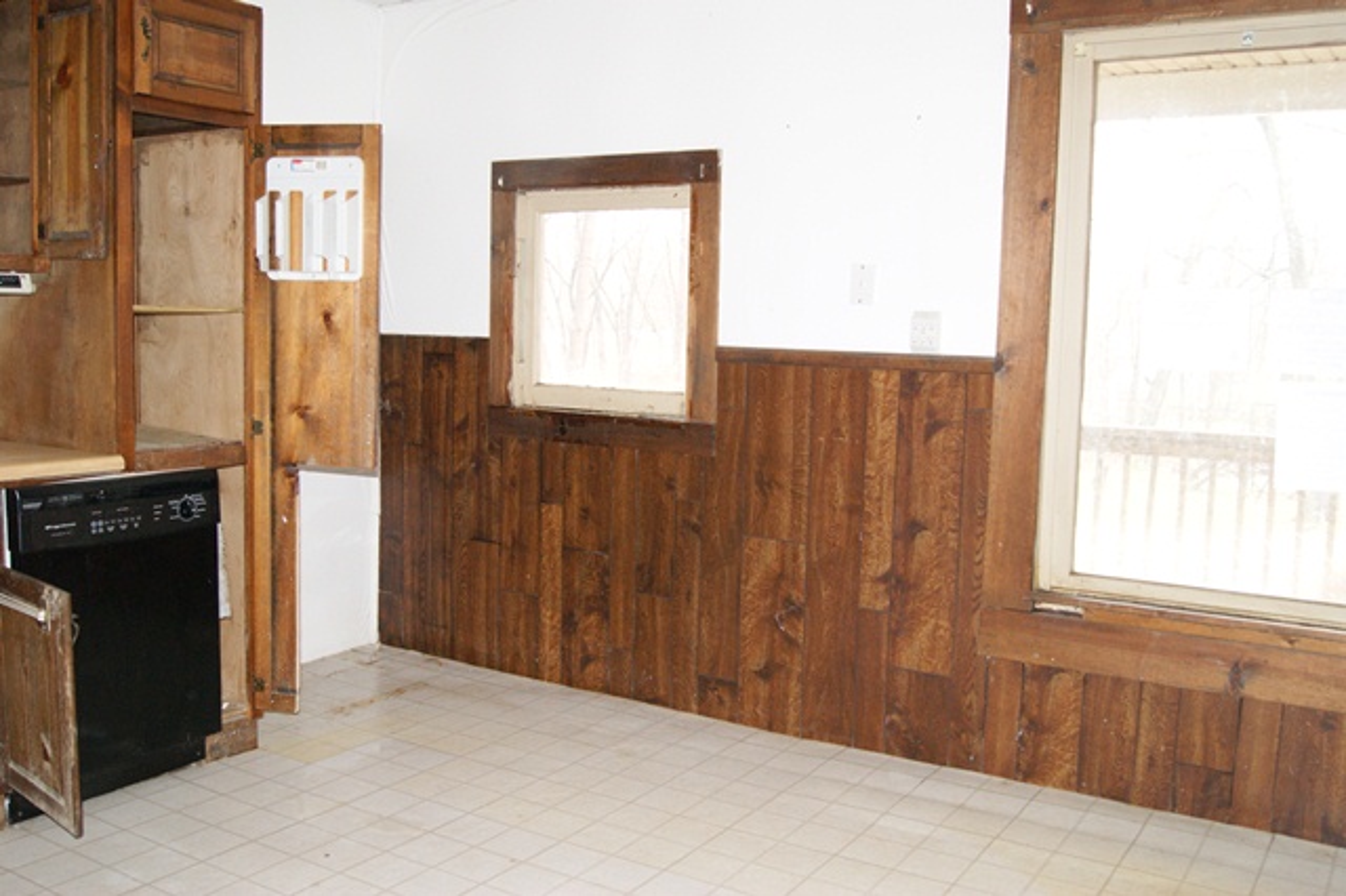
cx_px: 673
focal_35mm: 33
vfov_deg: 39.9
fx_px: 1233
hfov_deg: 57.2
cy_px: 448
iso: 400
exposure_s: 1/60
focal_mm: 22
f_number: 5.6
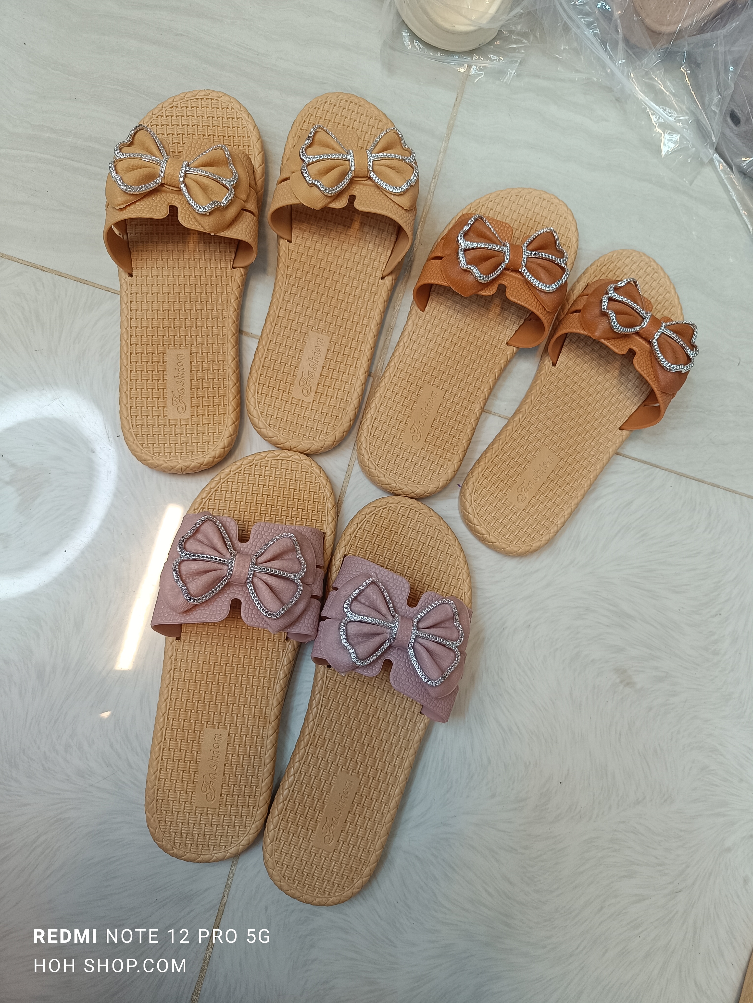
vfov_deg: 71.6
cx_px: 376
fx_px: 696
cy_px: 502
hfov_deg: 56.8
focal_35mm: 24
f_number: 1.88
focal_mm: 5.59
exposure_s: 1/101
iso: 248
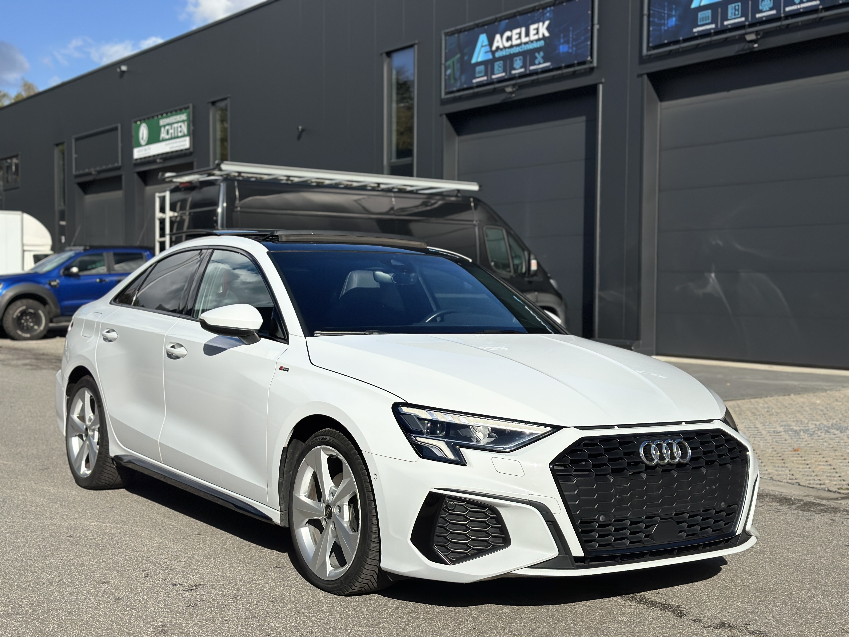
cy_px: 318
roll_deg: -0.8
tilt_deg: -1.7
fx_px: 1177
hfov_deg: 39.7
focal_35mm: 48
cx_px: 424
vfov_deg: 30.3
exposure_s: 1/15873
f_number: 1.78
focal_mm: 6.86
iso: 100
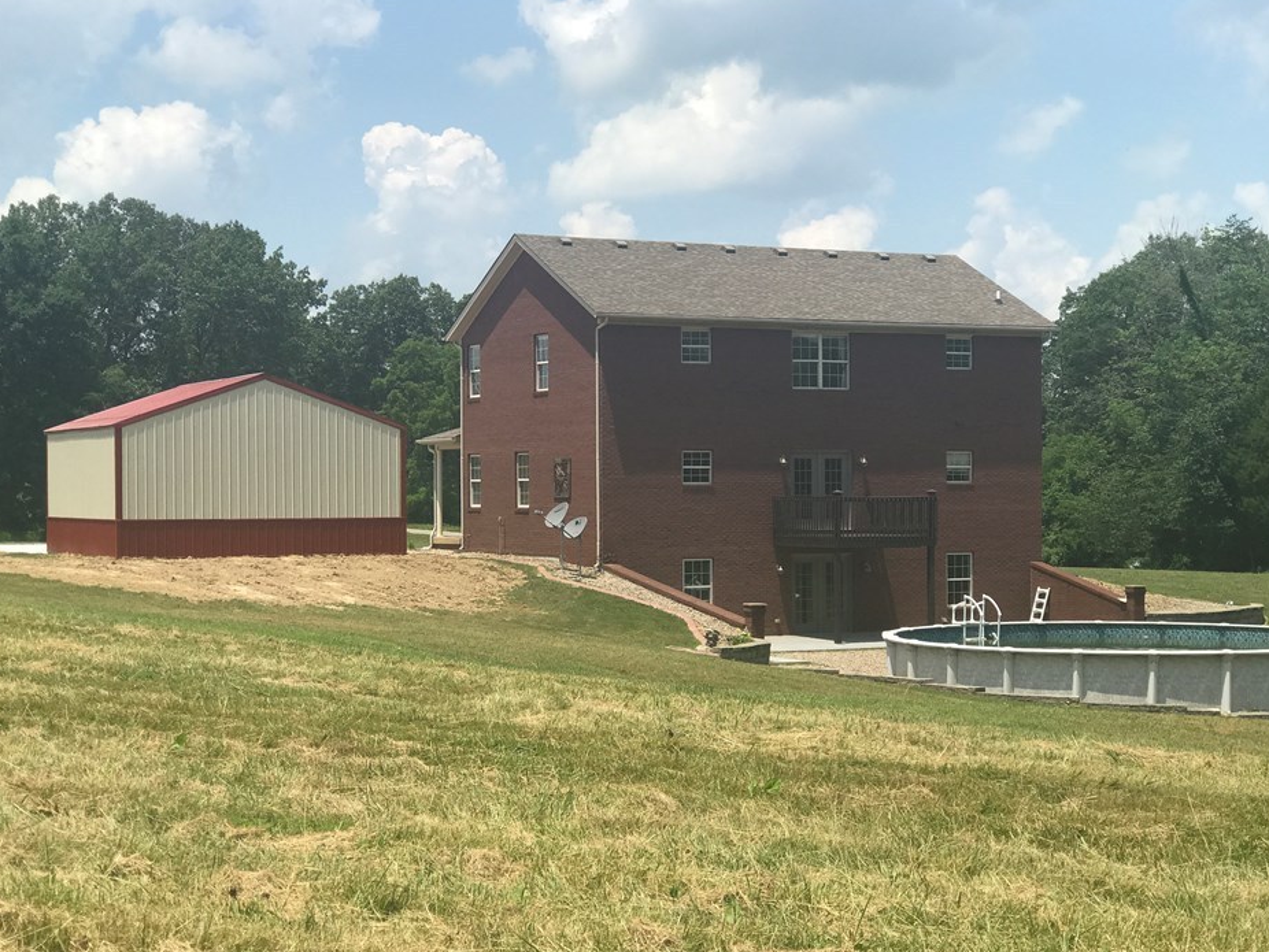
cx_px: 582
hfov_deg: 30.7
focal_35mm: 63
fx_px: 2310
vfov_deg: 23.3
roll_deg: +0.0
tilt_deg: -0.4
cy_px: 515
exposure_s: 1/1100
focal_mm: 6.6
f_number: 2.8
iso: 20
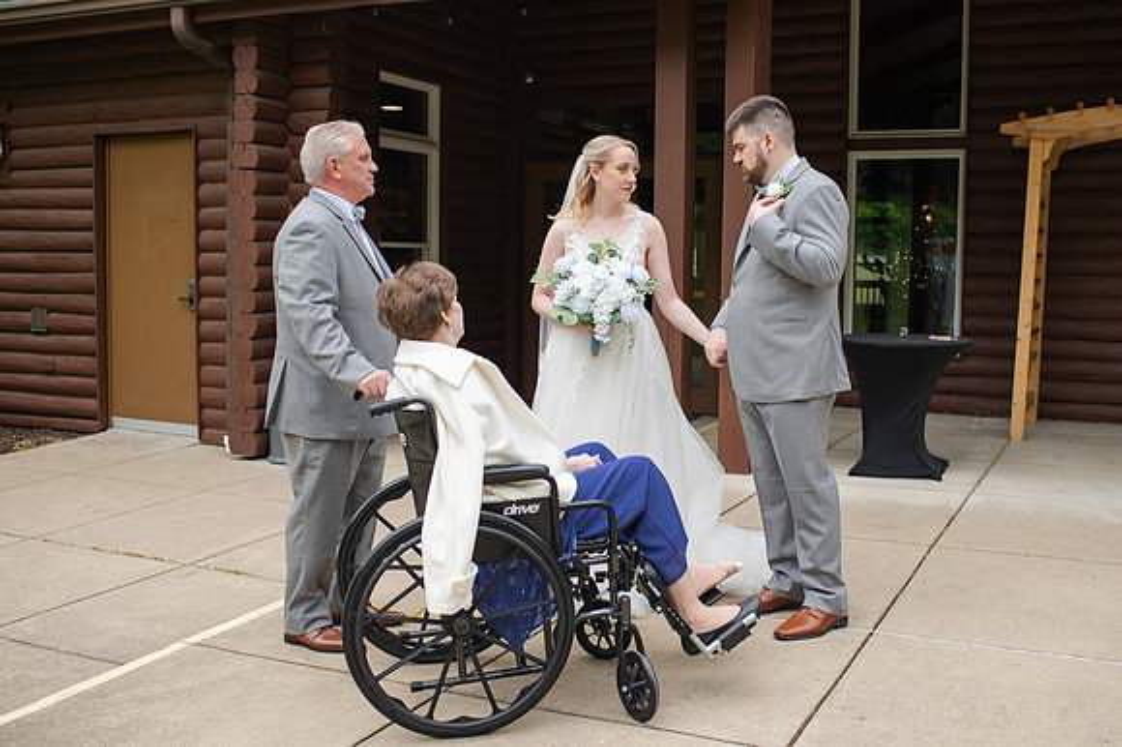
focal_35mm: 39
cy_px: 351
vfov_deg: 34.5
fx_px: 1203
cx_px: 595
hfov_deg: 50.0
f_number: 3.2
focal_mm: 35
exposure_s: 1/1000
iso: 100
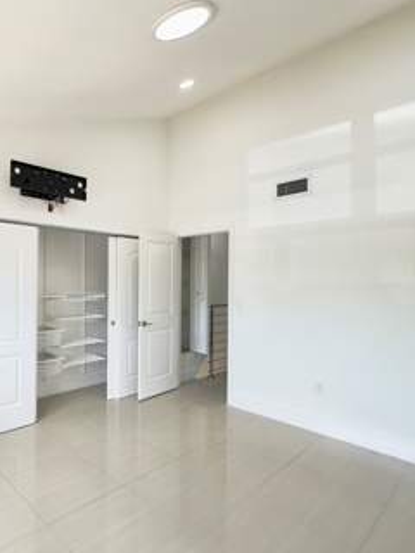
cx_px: 97
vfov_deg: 79.0
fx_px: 336
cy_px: 283
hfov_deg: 59.6
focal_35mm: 21
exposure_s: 1/148
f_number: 2.2
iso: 40
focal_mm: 2.22
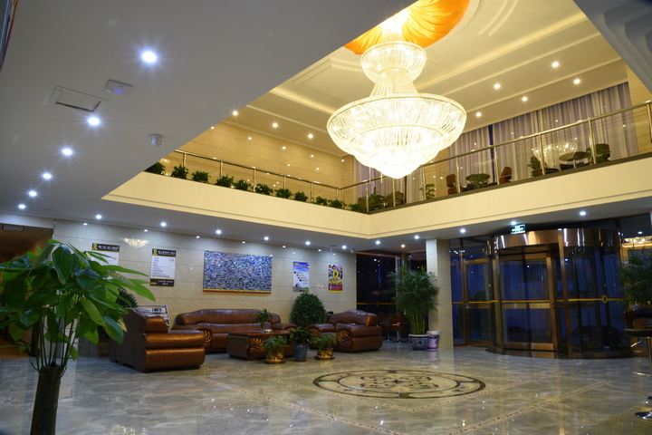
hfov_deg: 73.7
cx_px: 326
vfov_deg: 53.1
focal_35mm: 24
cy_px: 218
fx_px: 435
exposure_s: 2.5
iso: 200
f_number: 18
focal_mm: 24
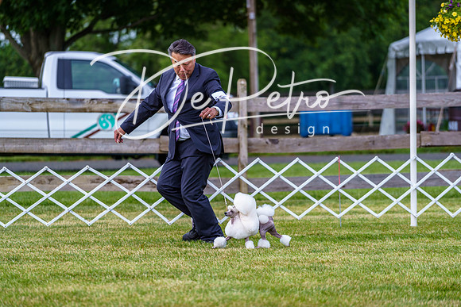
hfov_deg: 11.2
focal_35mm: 183
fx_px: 2344
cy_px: 154
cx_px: 230
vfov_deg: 7.5
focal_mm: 183
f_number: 4
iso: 200
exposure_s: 1/500
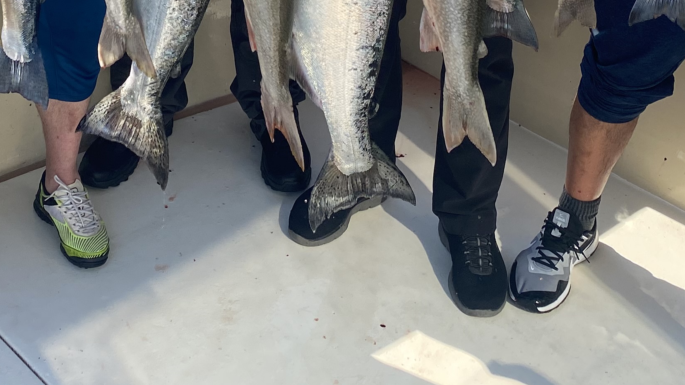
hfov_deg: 30.4
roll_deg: -1.7
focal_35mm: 69
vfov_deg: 15.9
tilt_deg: -19.3
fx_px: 1253
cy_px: -203
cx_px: 233
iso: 32
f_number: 1.8
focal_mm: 4.25
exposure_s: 1/1300
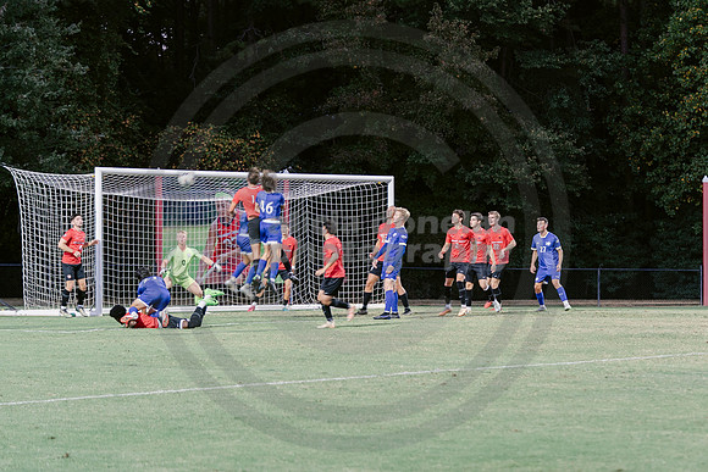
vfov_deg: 10.6
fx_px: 2540
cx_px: 508
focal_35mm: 129
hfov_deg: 15.8
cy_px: 309
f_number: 2.8
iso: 640
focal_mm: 90
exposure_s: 1/80
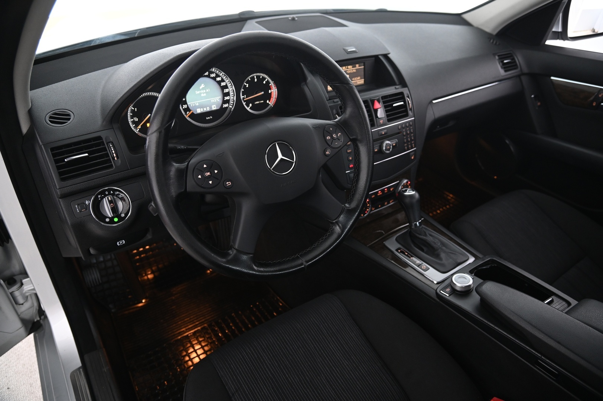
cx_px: 302
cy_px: 200
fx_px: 402
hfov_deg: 73.8
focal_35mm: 24
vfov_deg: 53.1
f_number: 4
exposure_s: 1/15
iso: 2000
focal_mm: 24
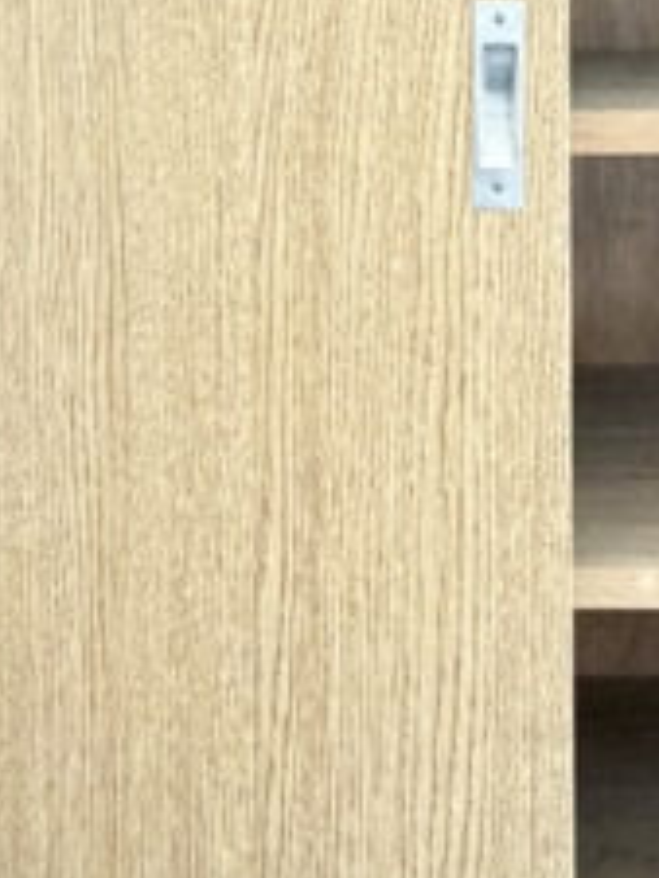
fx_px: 1522
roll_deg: +1.1
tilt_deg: -0.2
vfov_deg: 29.3
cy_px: -66
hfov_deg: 24.1
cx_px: 517
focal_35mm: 60
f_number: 2.2
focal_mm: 2.22
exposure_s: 1/50
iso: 400
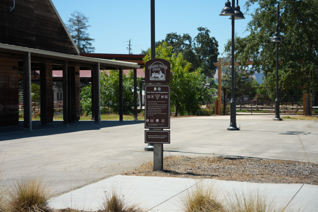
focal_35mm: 80
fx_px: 707
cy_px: 106
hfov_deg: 25.4
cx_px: 159
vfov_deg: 17.1
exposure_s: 1/2500
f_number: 5
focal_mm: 80
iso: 500
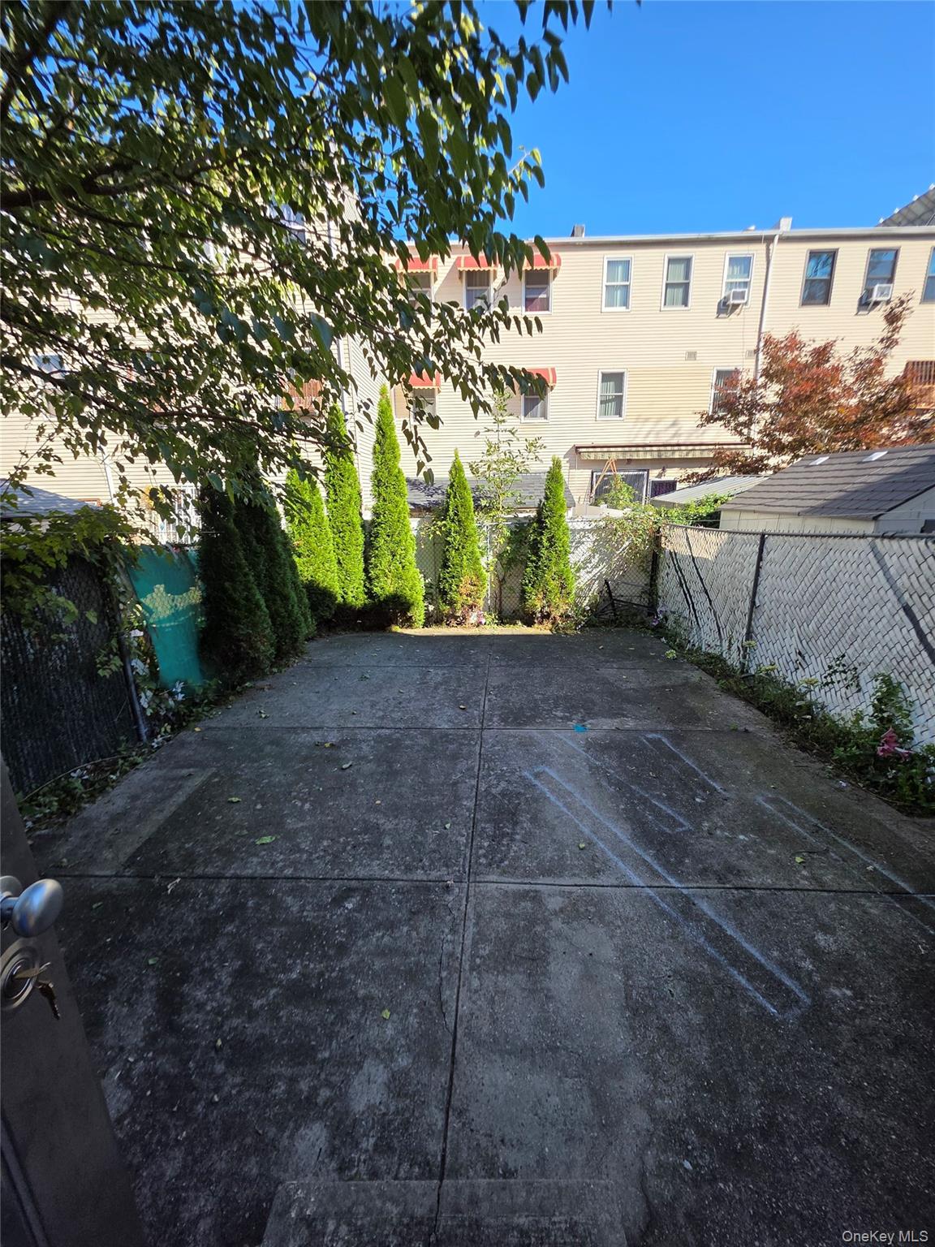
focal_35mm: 13
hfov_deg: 89.9
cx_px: 468
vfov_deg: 106.2
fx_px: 468
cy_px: 624
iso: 40
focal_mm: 2.2
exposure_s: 1/857
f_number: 1.9
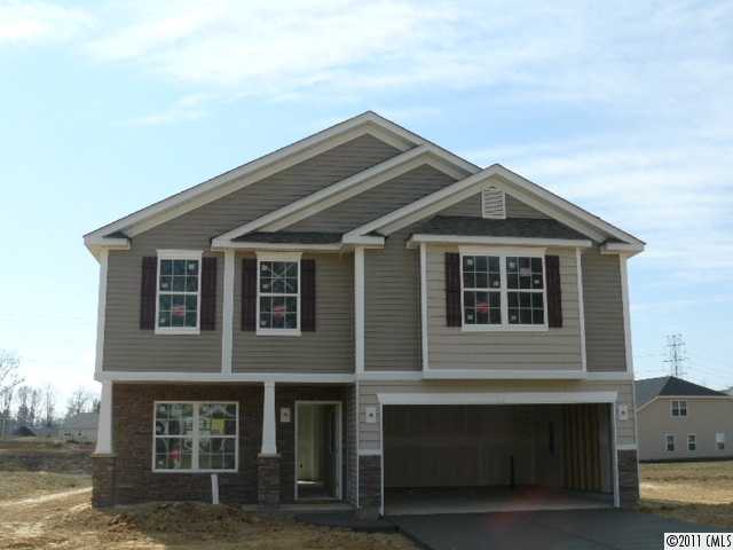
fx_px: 826
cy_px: 275
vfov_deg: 36.8
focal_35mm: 39
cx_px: 366
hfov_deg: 47.9
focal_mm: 6
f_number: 5.6
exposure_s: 1/500
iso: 100
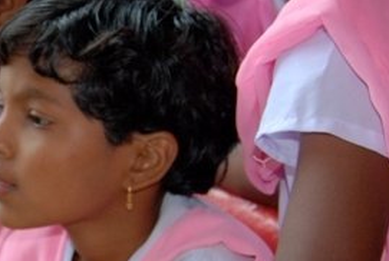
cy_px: 198
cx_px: -79
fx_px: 1245
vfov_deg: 11.9
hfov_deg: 17.0
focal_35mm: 115
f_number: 4.5
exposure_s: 1/80
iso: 640
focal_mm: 26
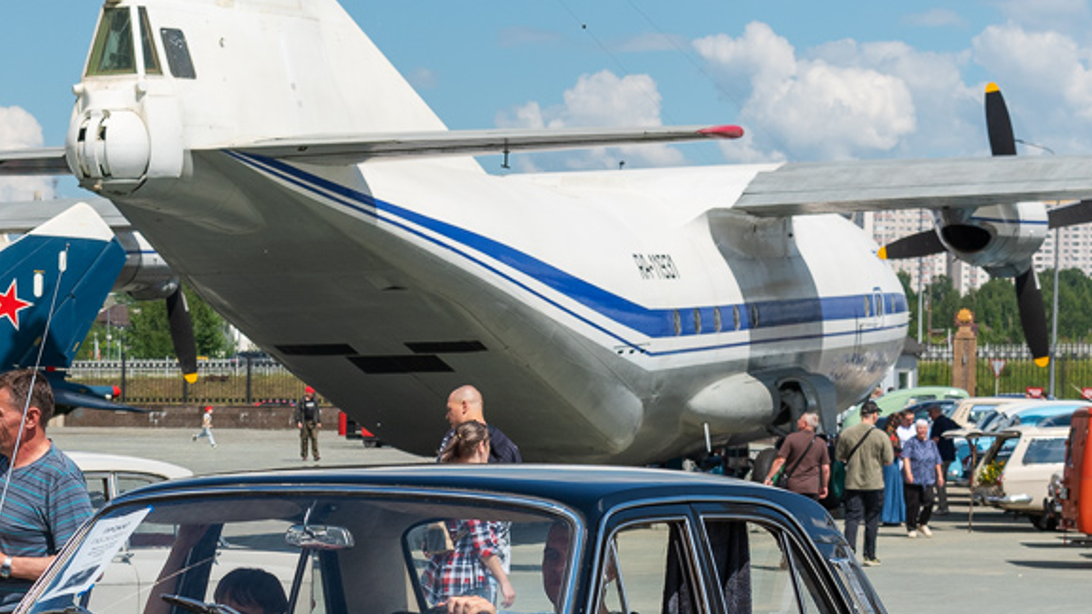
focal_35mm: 109
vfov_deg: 11.0
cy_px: 576
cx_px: 263
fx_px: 3156
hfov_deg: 19.5
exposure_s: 1/1250
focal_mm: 44
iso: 200
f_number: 7.1
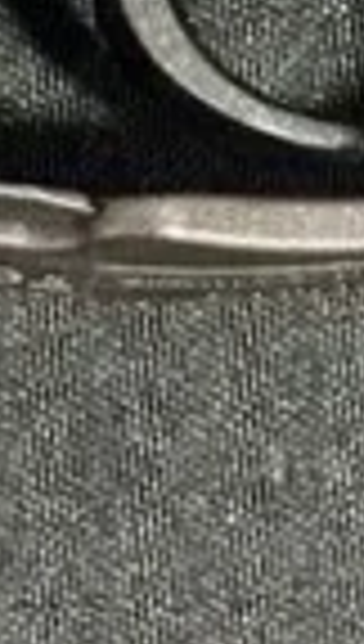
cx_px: 0
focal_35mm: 316
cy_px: 9
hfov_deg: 3.9
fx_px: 5394
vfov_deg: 6.8
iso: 320
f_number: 1.6
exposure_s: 1/24
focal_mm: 5.96
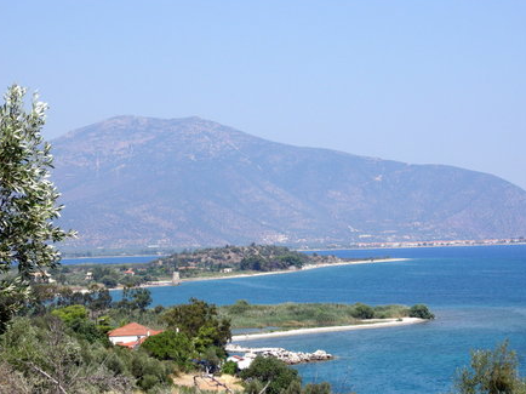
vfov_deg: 13.0
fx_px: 1731
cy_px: 215
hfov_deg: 17.3
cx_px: 279
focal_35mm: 114
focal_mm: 21.5
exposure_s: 1/248
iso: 86
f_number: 5.8
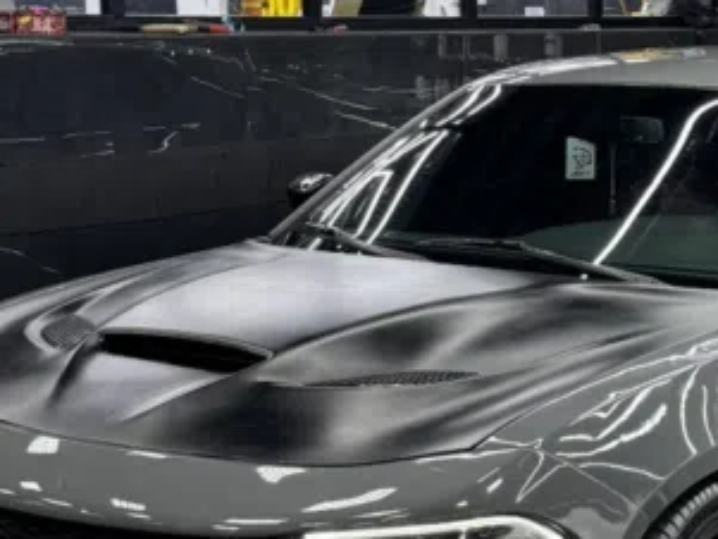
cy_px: 332
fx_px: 1058
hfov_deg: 36.5
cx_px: 544
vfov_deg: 28.5
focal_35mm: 51
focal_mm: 6.76
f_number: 1.78
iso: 125
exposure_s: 1/100
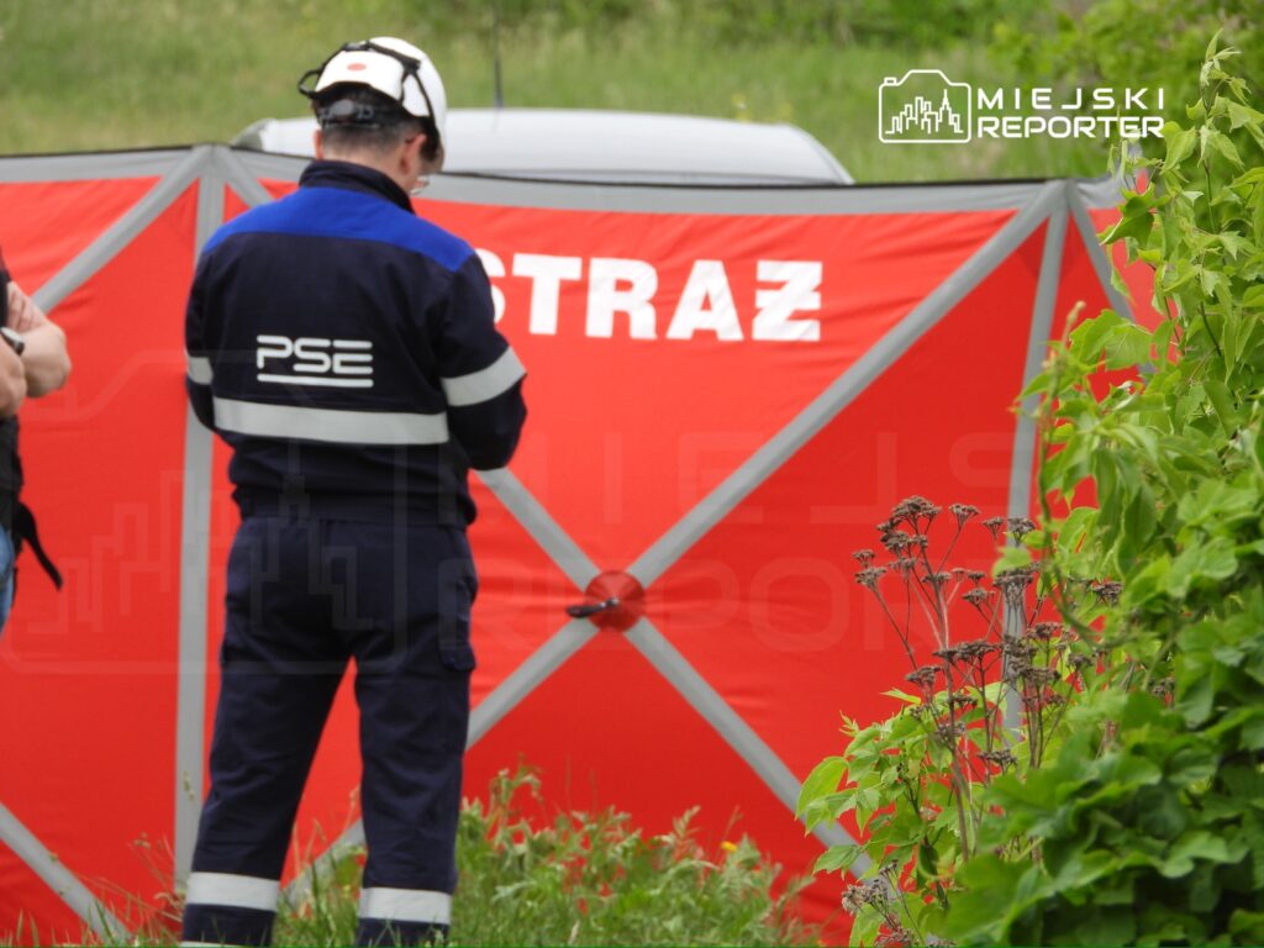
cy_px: 474
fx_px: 23735
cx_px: 632
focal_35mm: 650
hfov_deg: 3.1
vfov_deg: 2.3
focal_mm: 117
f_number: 5
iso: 100
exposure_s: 1/250
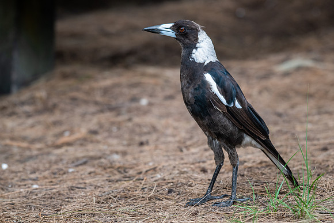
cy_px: 115
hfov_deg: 6.6
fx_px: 2918
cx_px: 177
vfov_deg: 4.4
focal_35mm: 314
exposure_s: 1/200
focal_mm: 290
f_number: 5.6
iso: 560
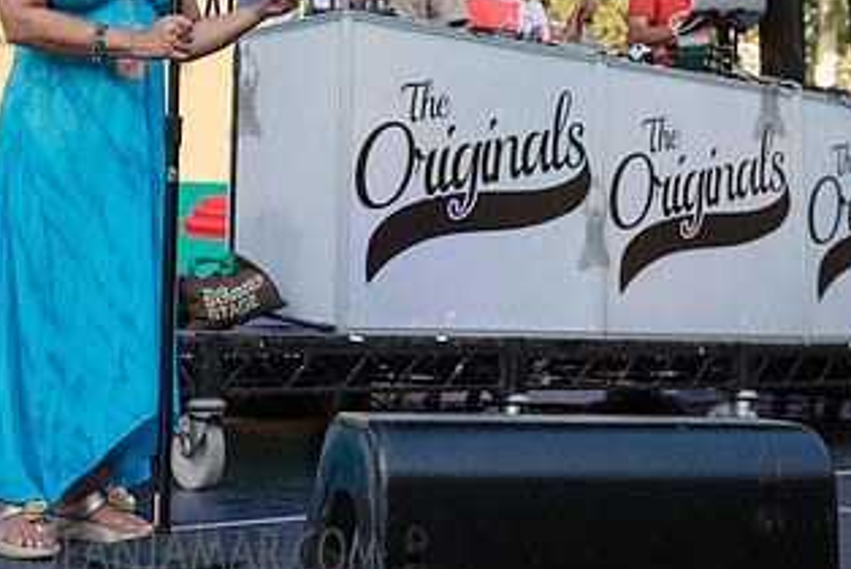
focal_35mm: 66
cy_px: 29
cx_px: 302
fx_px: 1562
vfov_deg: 20.1
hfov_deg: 30.3
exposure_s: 1/1000
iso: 500
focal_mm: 32
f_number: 4
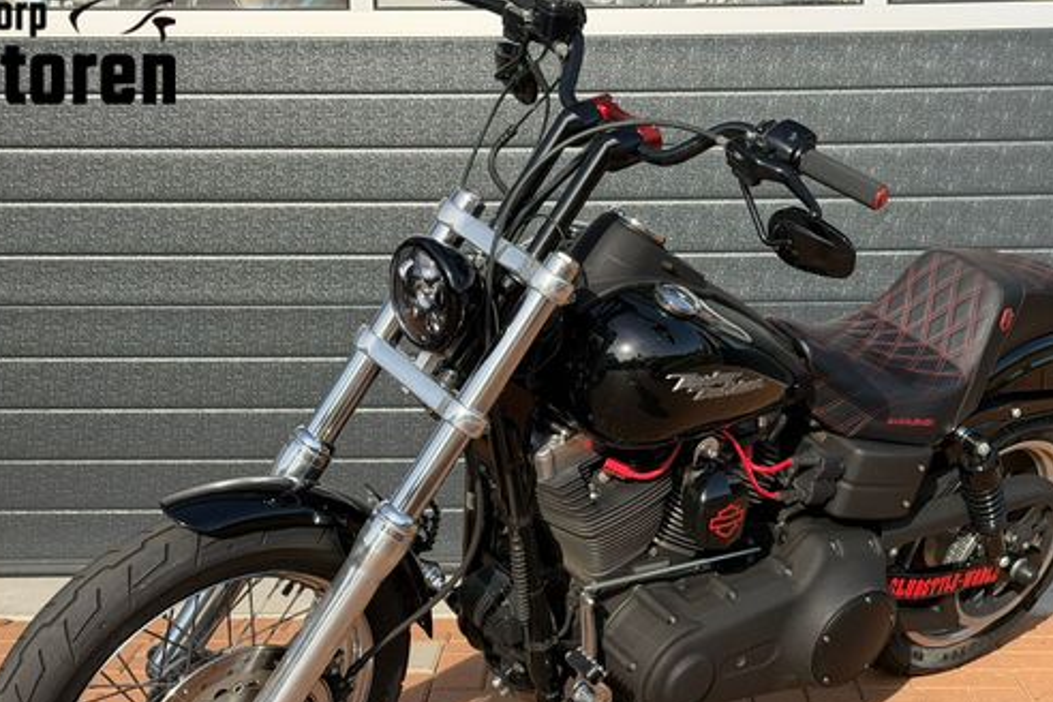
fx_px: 1901
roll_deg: +0.8
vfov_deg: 20.8
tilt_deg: -10.5
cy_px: 475
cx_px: 586
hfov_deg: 30.9
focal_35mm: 65
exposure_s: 1/2088
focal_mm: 6.76
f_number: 1.78
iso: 64
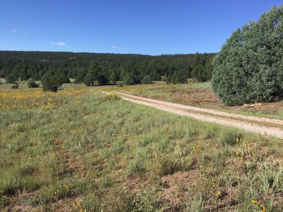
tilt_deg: -7.1
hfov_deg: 58.4
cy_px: 106
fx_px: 253
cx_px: 142
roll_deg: -1.4
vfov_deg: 45.4
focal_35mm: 31
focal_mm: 3.3
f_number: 2.4
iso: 25
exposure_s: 1/1164
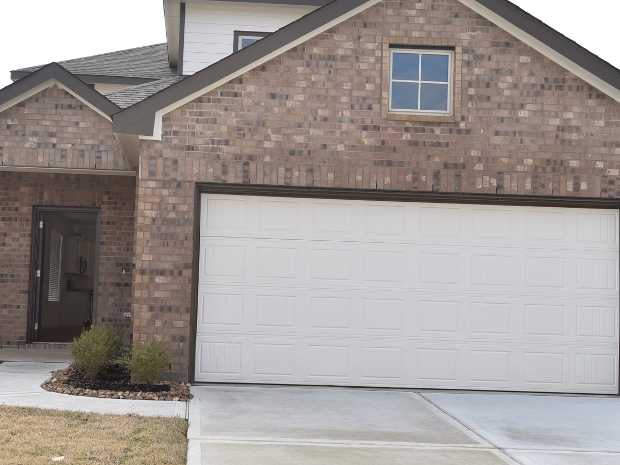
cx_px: 252
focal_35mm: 52
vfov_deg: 28.0
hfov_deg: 36.7
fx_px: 931
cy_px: 234
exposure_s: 1/200
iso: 100
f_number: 7.1
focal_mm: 29
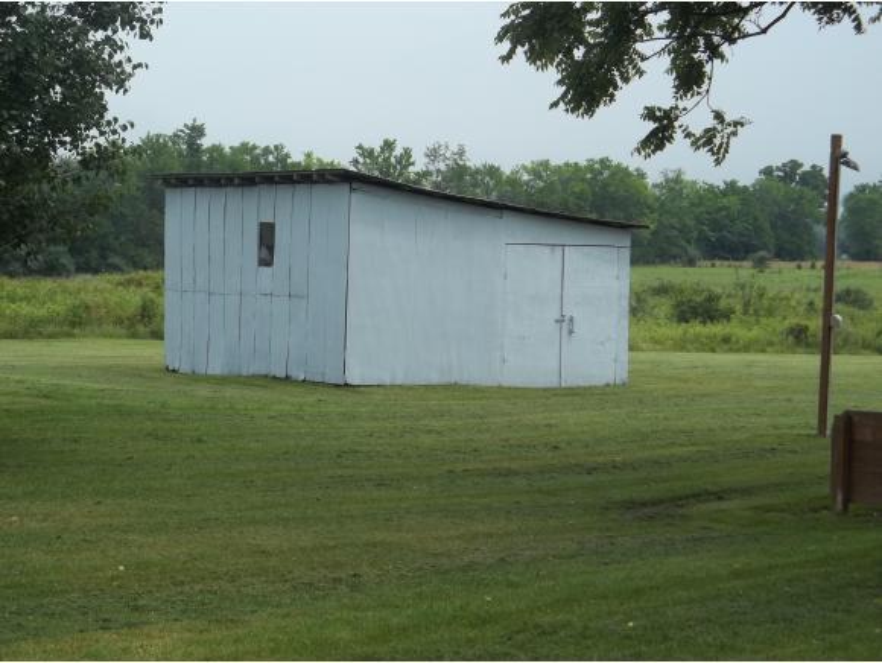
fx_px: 2193
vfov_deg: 17.2
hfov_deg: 22.7
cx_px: 441
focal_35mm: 86
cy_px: 332
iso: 64
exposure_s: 1/500
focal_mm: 15.4
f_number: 4.5
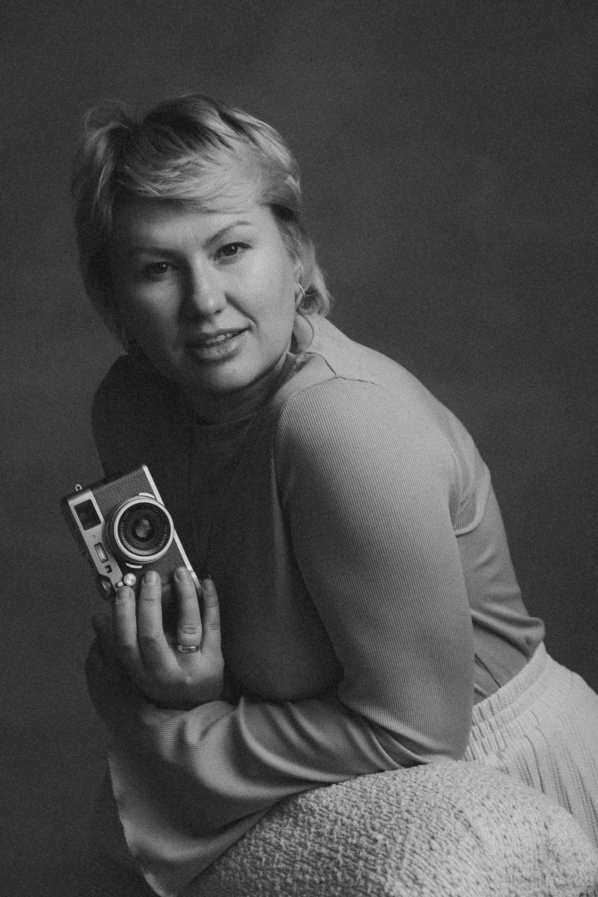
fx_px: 2617
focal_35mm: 105
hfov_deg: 13.0
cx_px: 299
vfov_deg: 19.5
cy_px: 448
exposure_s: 1/320
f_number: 3.5
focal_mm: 70
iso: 1250
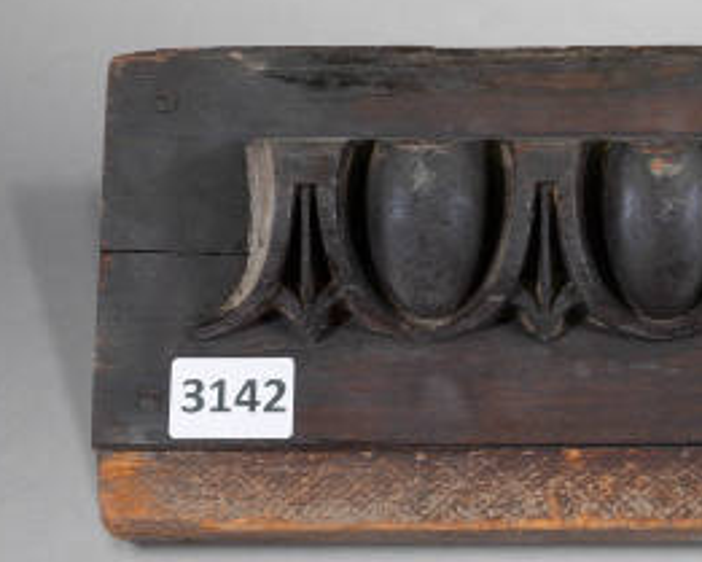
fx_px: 2245
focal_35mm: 108
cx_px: 613
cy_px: 258
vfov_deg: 14.3
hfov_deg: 17.5
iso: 100
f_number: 11
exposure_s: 1/4
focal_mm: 60
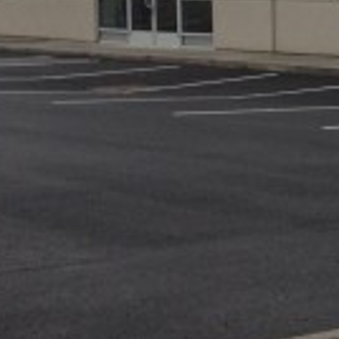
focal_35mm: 157
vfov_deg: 11.1
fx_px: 1740
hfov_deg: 10.7
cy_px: 28
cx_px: 501
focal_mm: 4.28
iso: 50
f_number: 2.4
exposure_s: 1/166
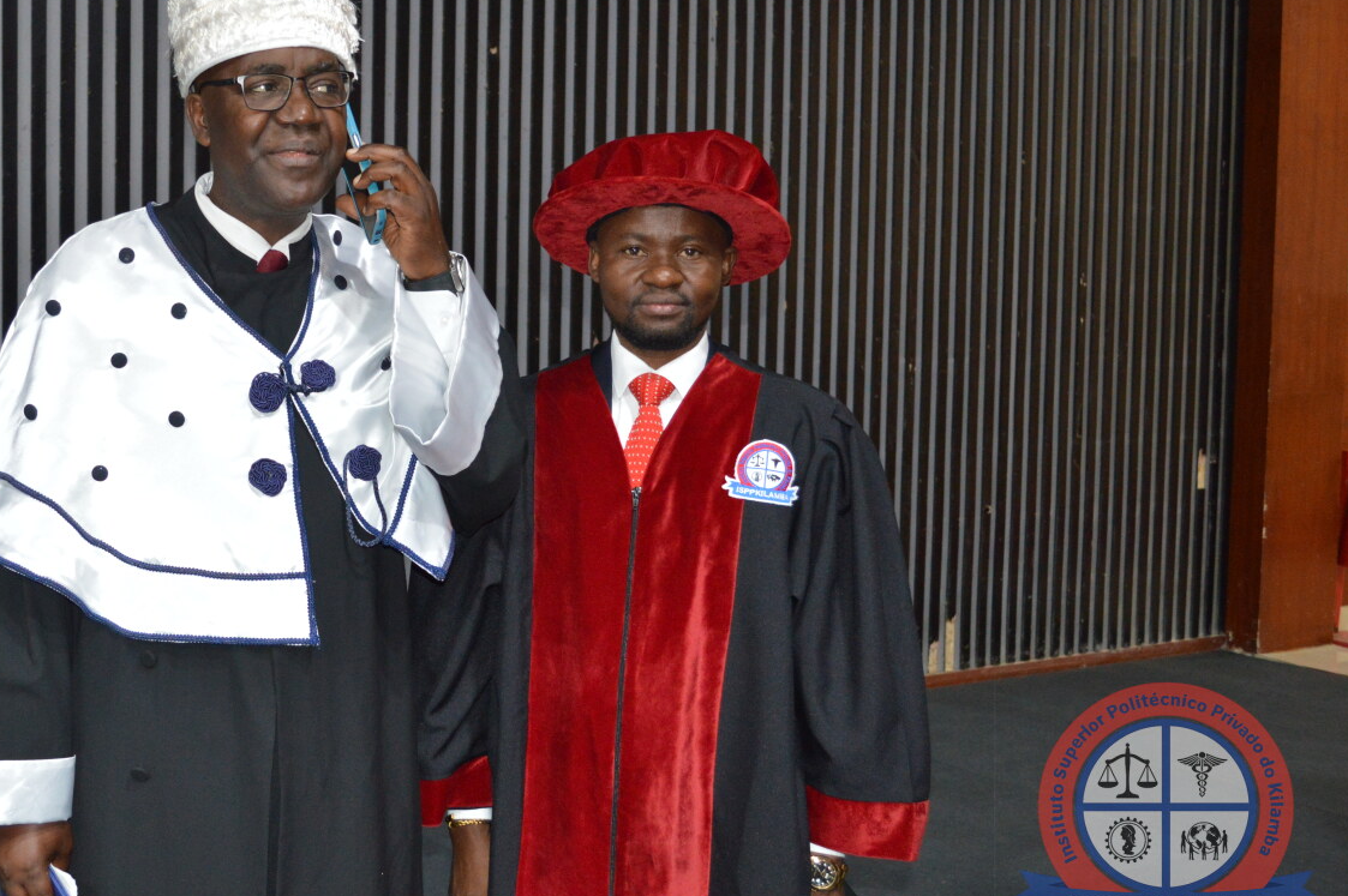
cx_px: 403
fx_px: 1759
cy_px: 399
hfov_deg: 41.2
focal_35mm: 47
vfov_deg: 28.6
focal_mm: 22
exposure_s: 1/60
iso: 1100
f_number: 4
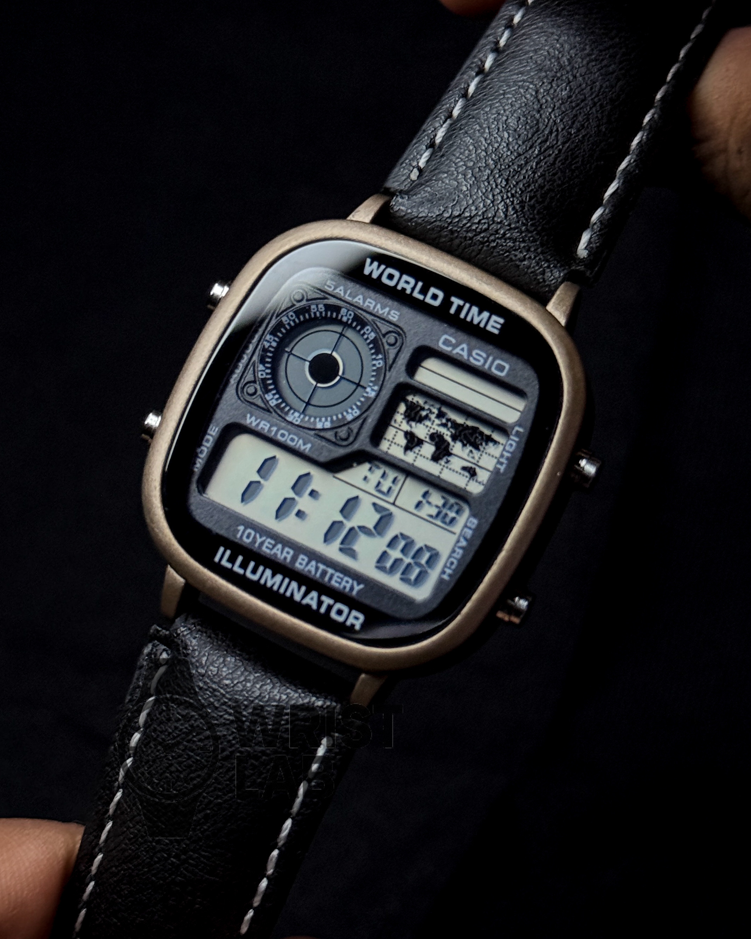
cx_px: 374
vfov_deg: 36.7
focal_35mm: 51
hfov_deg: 29.7
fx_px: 1417
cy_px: 482
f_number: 1.8
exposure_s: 1/30
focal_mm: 6.76
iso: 640
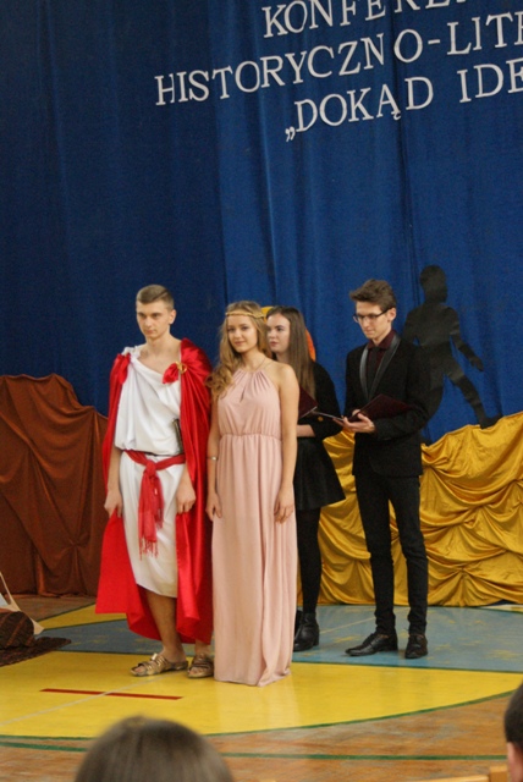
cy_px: 391
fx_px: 1957
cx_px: 262
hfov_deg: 15.2
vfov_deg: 22.6
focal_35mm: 90
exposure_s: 1/30
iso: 1600
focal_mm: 60
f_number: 5.6
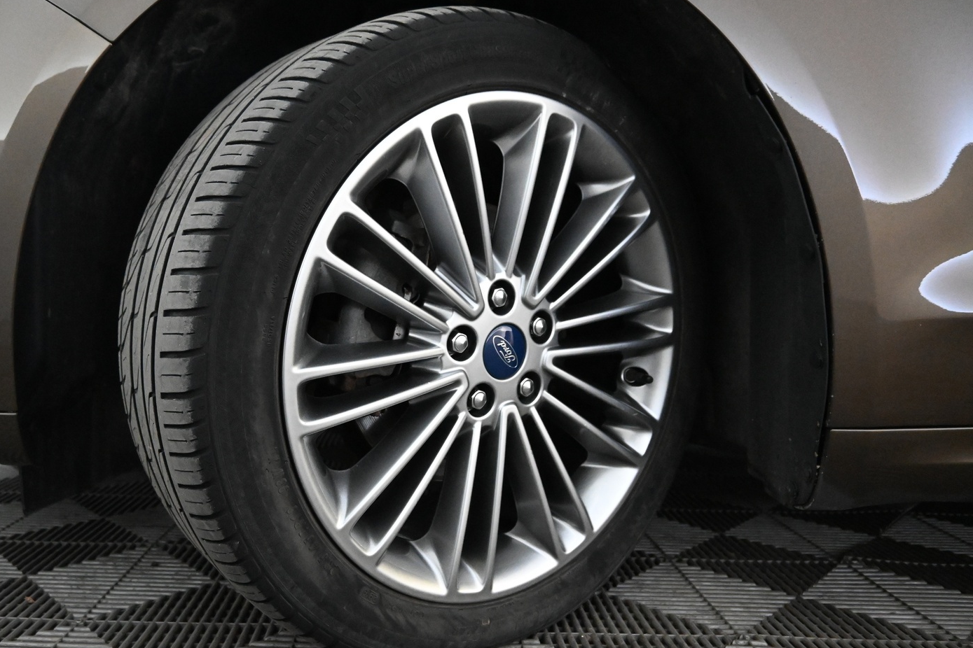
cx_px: 408
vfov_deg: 46.4
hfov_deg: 65.1
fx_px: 757
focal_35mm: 28
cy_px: 325
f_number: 4
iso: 6400
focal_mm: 16
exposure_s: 1/60
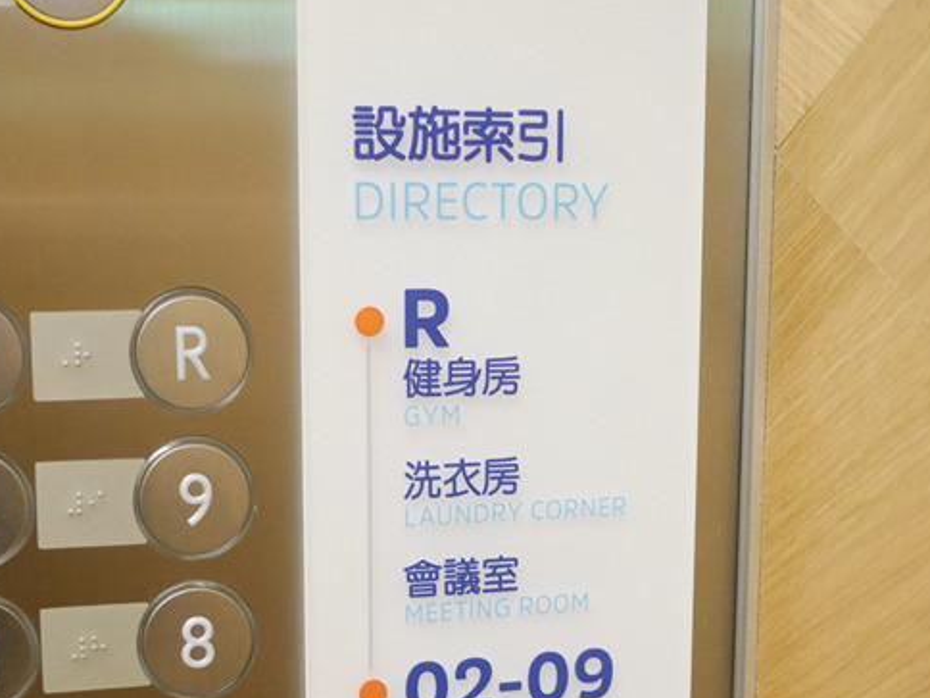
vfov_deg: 23.3
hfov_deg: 31.1
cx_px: 352
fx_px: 1666
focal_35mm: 62
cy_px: 550
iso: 2500
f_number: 1.7
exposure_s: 1/125
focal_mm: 15
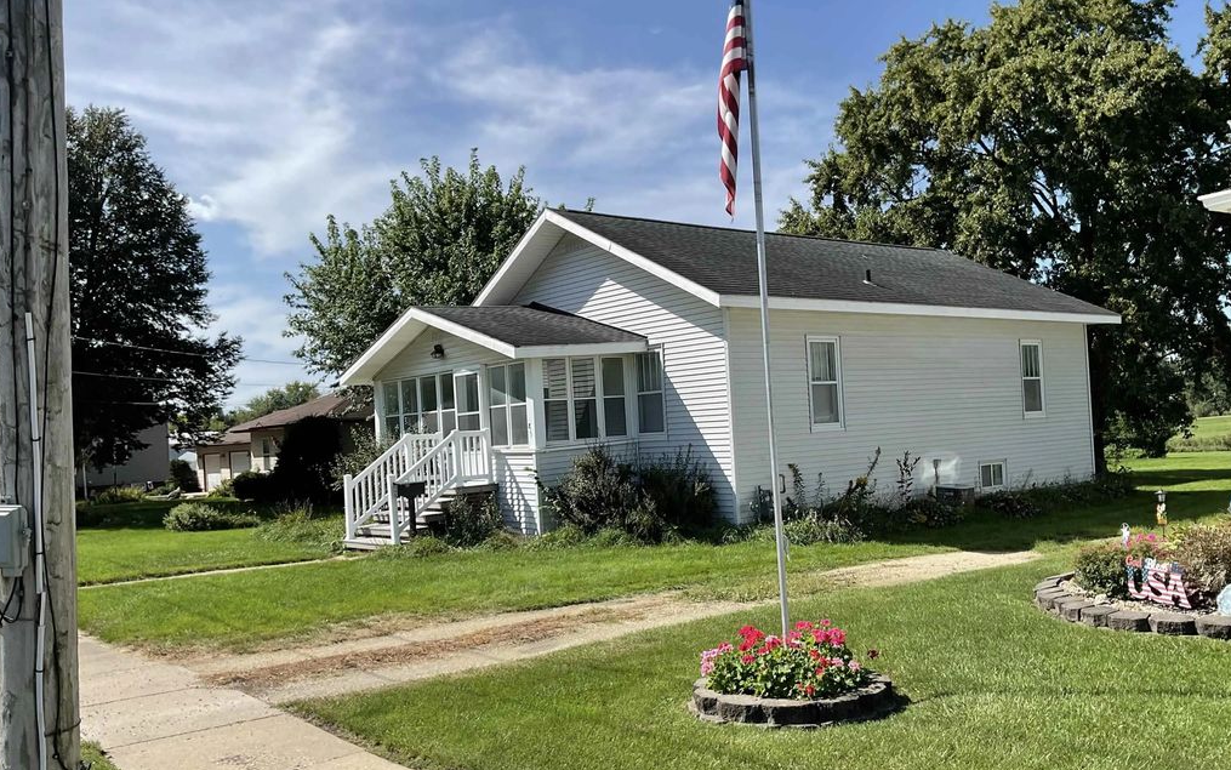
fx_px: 1040
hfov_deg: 61.2
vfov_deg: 40.6
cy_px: 426
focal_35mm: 31
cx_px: 615
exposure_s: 1/1912
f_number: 1.8
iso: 16
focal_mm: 3
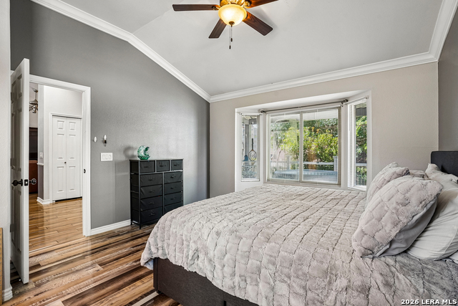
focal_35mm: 16
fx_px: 204
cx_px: 229
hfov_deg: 96.7
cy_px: 153
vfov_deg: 73.8
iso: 400
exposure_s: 1/13
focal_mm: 16
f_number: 8
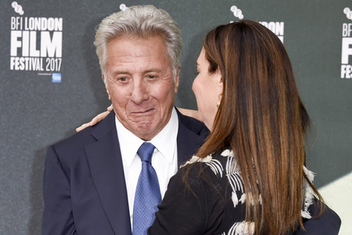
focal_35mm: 105
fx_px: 1027
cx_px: 176
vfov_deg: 13.0
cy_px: 118
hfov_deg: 19.5
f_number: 5.6
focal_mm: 105
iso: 400
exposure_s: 1/250
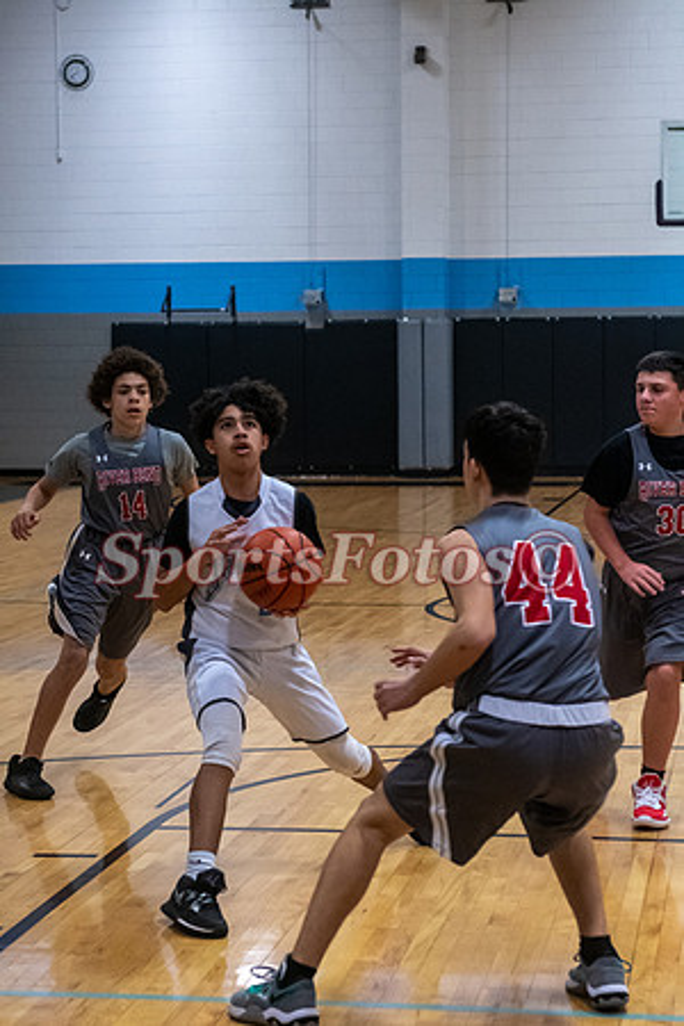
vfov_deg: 24.2
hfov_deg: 16.3
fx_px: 2394
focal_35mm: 84
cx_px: 342
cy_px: 513
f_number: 4
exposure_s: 1/500
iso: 4000
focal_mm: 56
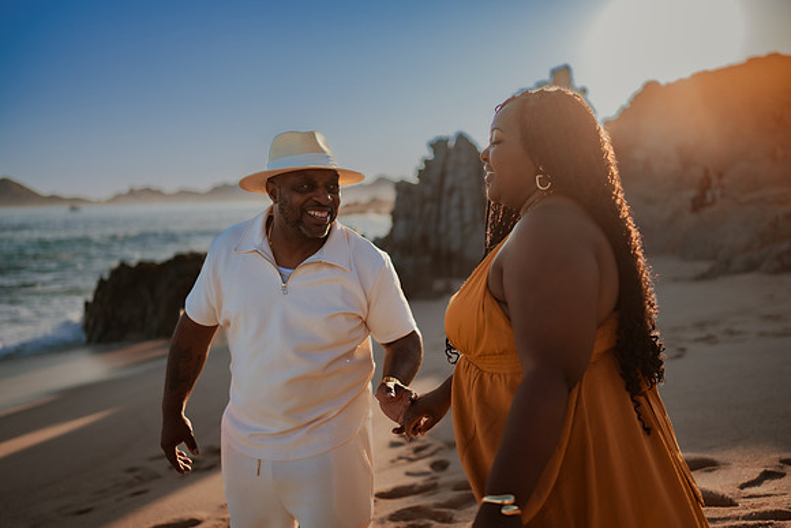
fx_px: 769
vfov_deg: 37.9
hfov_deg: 54.4
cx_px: 396
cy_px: 264
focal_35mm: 35
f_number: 1.8
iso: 100
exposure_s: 1/4000
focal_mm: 35
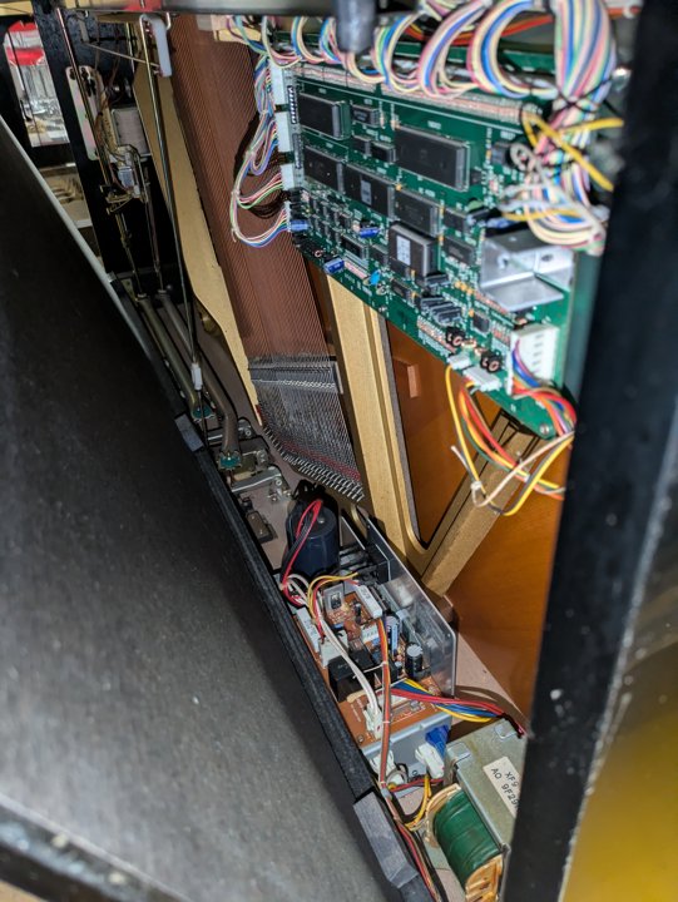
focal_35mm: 25
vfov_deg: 69.4
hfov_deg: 54.9
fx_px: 652
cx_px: 339
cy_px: 451
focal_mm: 5.43
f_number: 1.89
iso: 587
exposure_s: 1/25
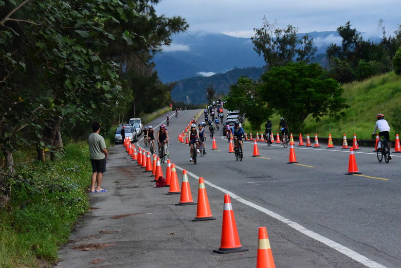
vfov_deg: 12.5
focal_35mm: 110
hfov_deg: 18.6
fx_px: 1226
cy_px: 134
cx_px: 200
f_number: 14
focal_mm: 110
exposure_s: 1/3200
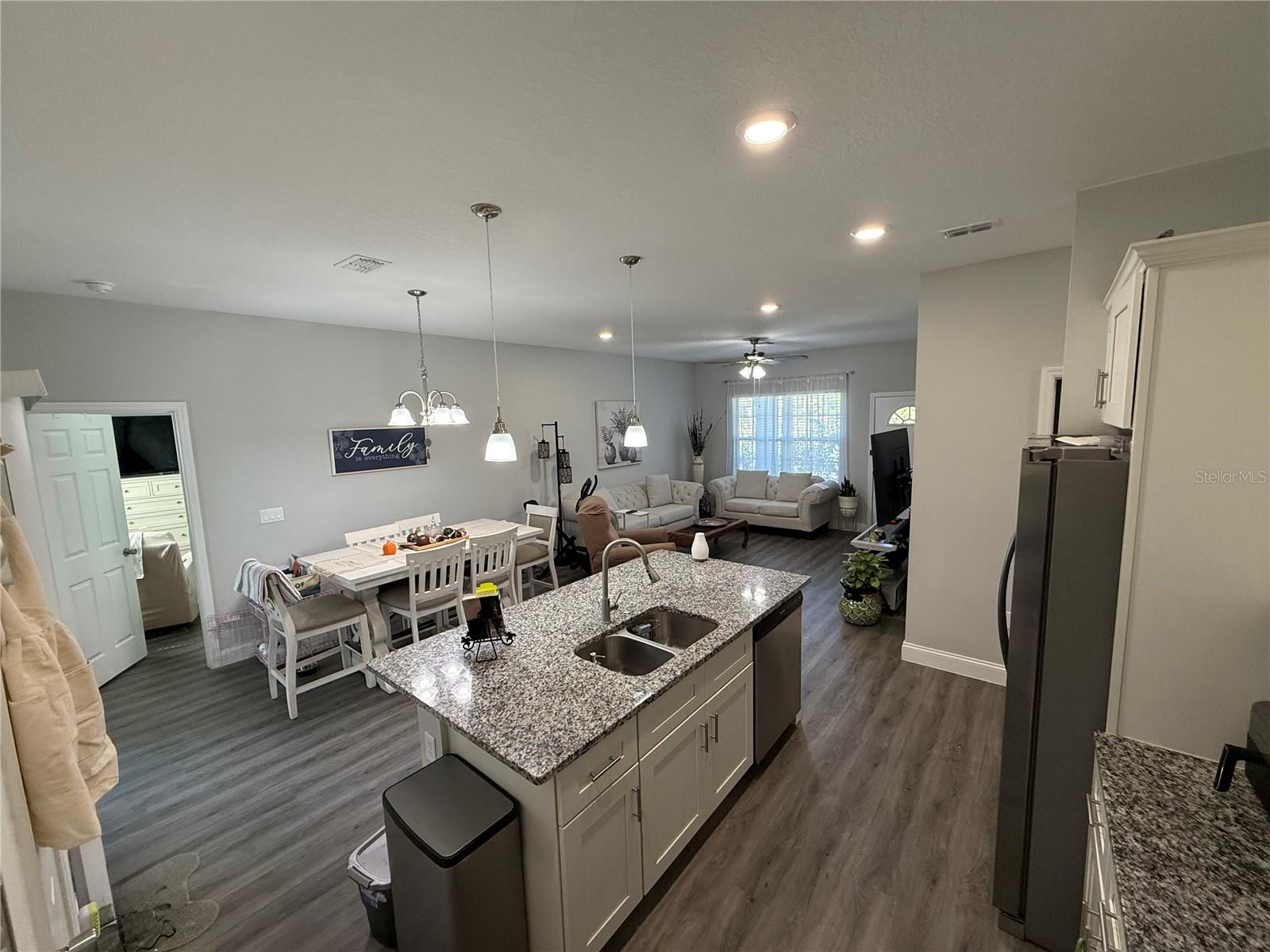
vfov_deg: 85.7
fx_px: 514
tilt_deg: -7.3
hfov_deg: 102.1
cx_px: 635
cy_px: 476
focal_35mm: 14
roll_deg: +1.3
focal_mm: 2.22
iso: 250
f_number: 2.2
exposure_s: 1/120
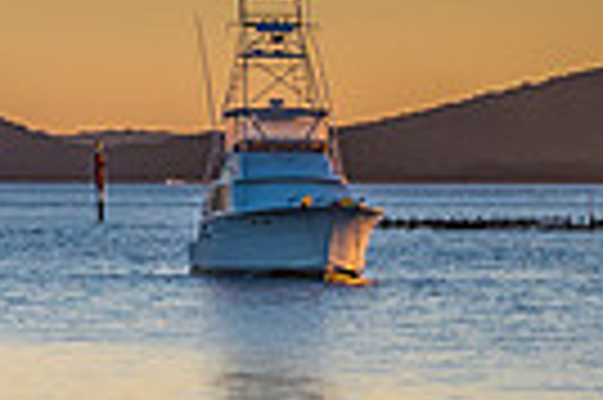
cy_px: -56
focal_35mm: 320
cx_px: 945
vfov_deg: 4.3
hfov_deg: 6.4
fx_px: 5353
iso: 400
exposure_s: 1/800
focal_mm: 48
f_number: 3.5
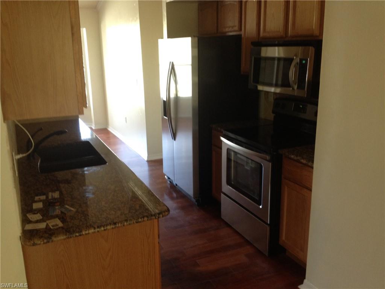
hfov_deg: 52.6
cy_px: 144
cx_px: 192
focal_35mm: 35
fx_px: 389
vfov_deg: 40.7
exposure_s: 1/20
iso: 100
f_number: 2.4
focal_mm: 4.28
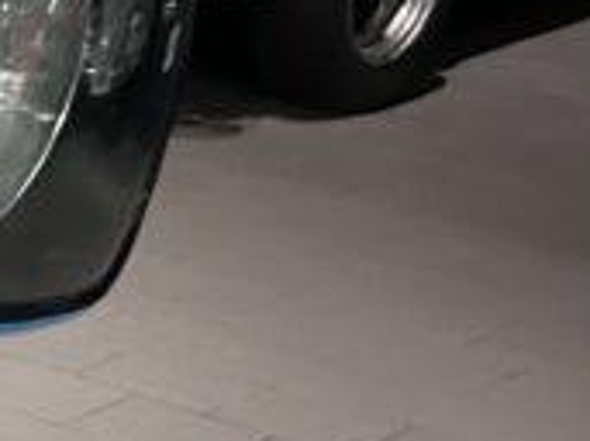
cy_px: 431
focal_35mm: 156
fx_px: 2657
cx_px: -800
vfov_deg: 9.4
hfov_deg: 10.9
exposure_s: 1/33
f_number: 1.5
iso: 400
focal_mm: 5.7
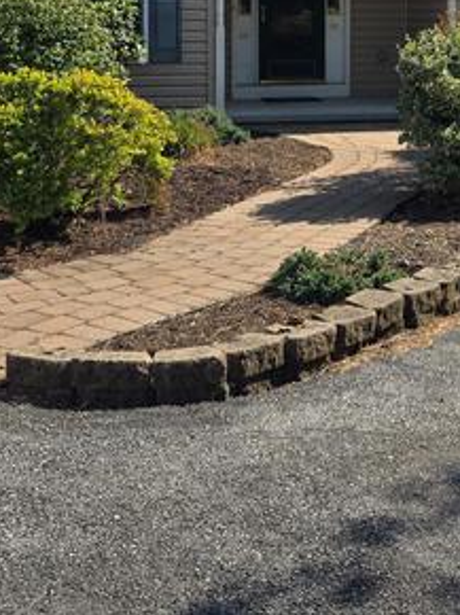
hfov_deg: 23.8
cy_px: 42
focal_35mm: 61
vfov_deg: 30.1
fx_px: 1082
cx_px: 329
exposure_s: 1/1554
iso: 25
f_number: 1.8
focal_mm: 5.4
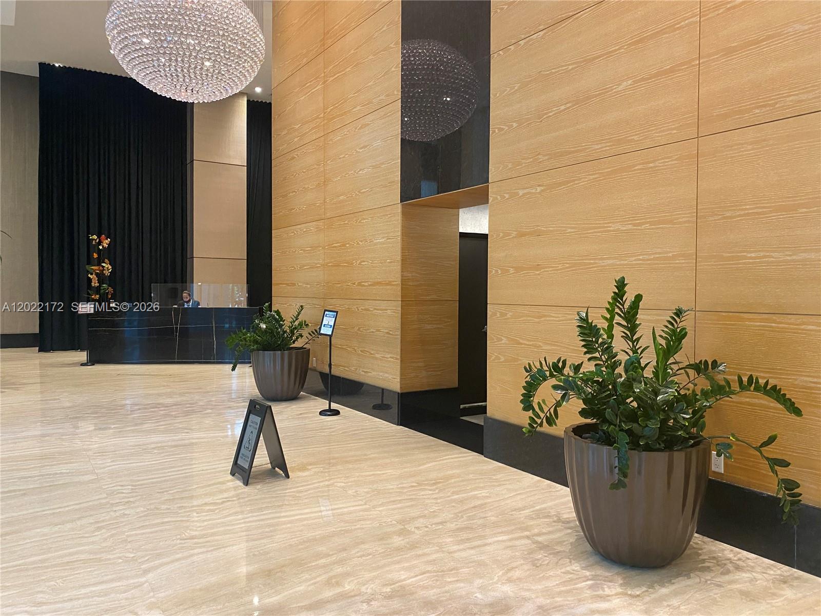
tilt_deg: +0.8
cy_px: 308
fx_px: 617
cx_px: 410
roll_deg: -0.5
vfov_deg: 53.1
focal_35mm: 26
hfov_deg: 67.3
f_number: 1.8
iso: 200
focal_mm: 4.25
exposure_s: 1/60
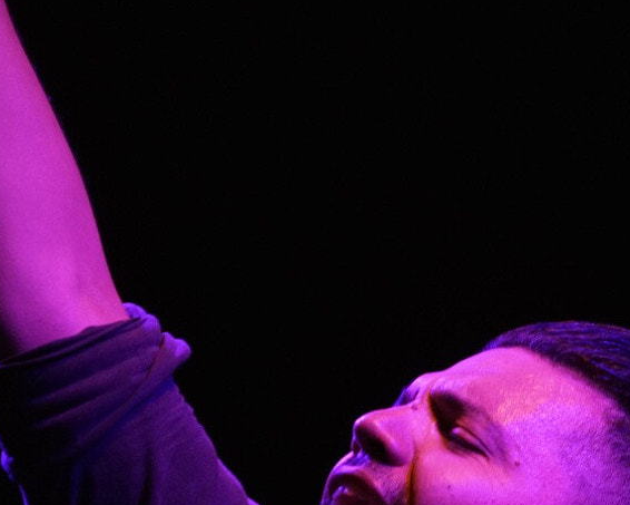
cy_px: 473
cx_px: 169
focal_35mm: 903
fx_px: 16840
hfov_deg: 2.1
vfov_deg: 1.7
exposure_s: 1/160
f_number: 5.6
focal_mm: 340
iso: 1600
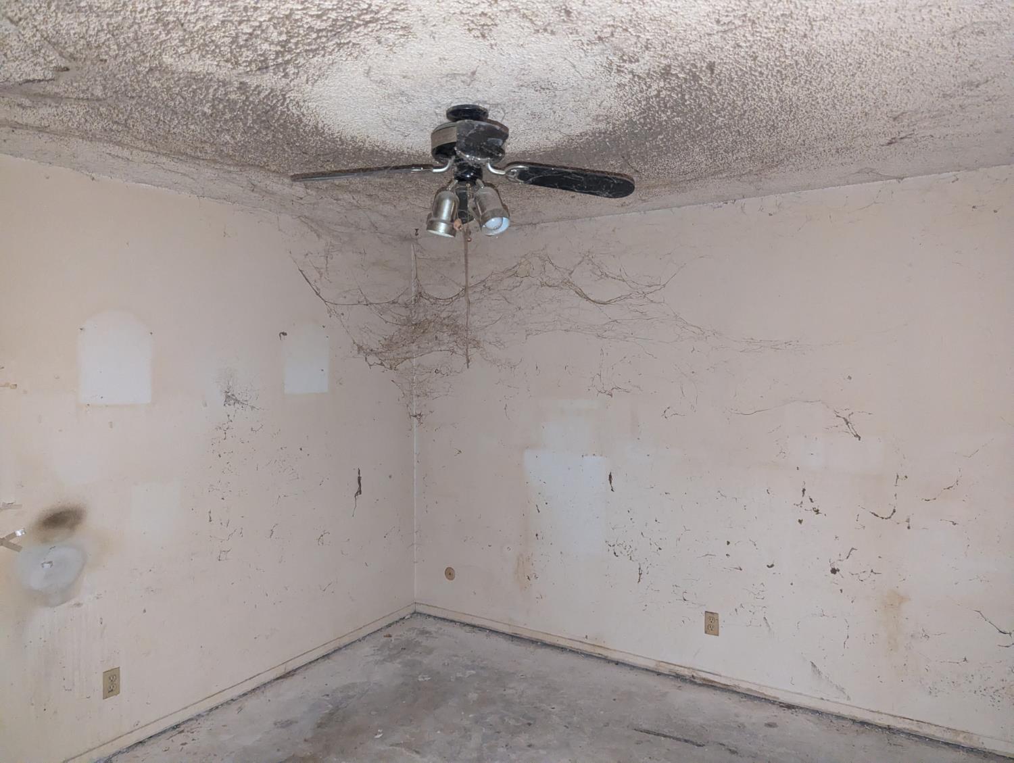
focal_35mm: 24
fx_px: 704
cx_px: 507
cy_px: 382
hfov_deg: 71.5
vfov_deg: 56.9
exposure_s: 1/23.8
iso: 3700
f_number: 1.85
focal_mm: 6.81
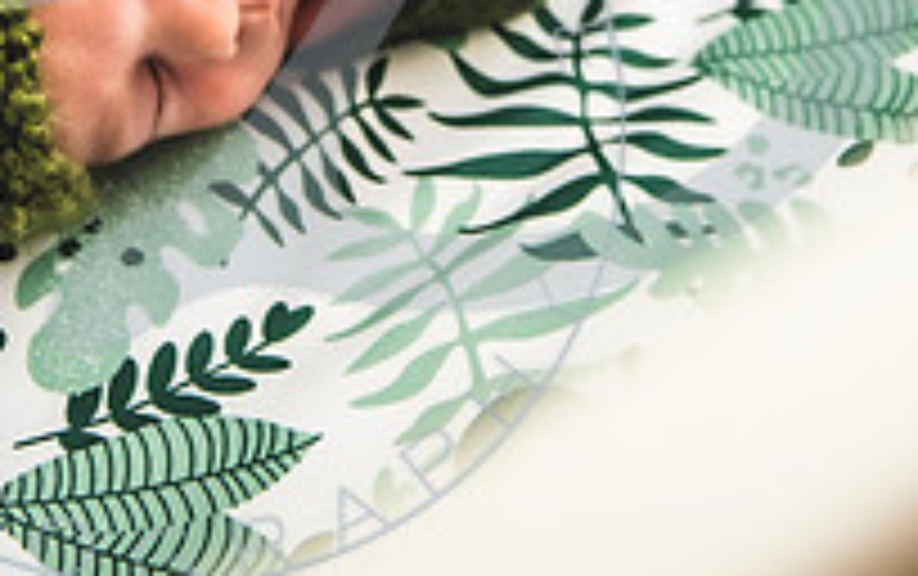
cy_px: -250
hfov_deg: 18.9
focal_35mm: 110
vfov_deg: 11.5
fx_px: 2755
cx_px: 387
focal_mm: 38
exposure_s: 1/160
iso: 640
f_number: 2.8
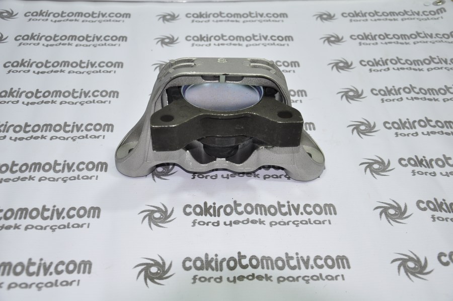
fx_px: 641
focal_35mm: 51
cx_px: 226
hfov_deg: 38.9
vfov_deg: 26.4
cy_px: 150
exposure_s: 1/40
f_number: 5
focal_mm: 34
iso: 200
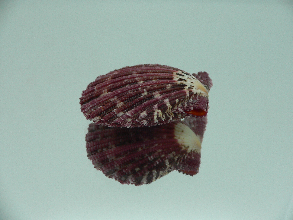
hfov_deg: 51.4
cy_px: 107
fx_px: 305
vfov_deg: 39.7
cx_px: 147
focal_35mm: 36
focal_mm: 4.6
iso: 100
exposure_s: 1/60
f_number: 2.8
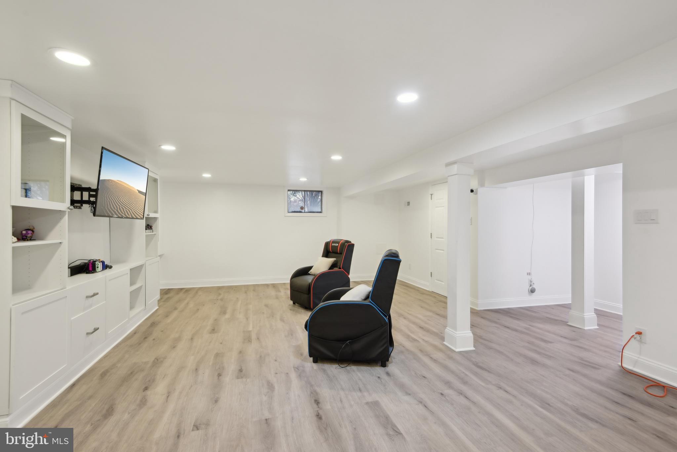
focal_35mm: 16
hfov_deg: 96.7
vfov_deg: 73.8
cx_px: 338
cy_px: 226
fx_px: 301
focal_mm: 16
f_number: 8
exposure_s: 1/10
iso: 400
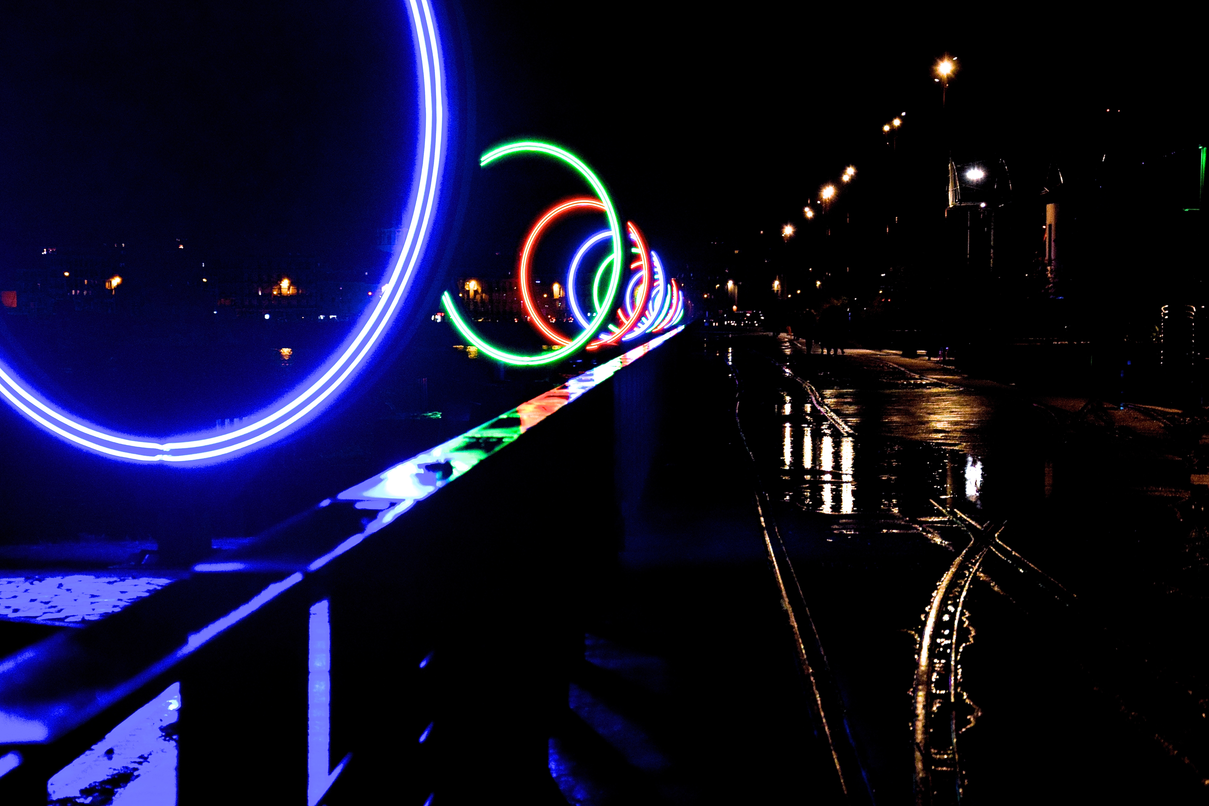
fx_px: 3324
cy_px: 403
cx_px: 604
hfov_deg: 20.6
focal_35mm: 99
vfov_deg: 13.8
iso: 4500
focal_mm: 66
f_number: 5.3
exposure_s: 1/60
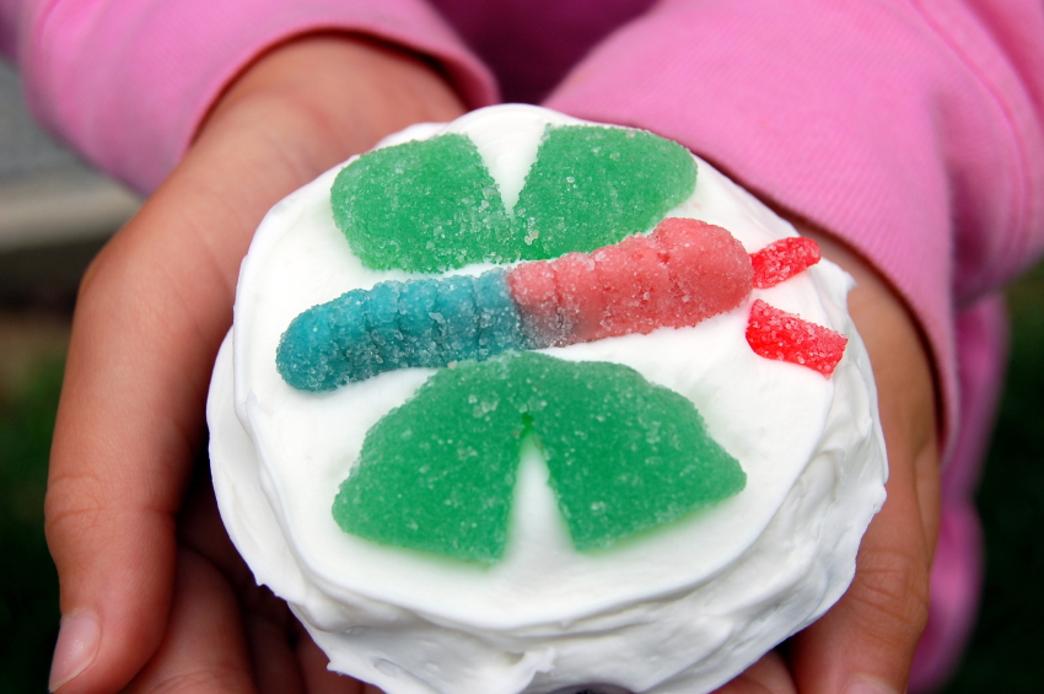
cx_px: 522
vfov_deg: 22.6
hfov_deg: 33.4
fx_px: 1738
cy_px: 347
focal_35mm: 60
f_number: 8
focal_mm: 40
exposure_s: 1/250
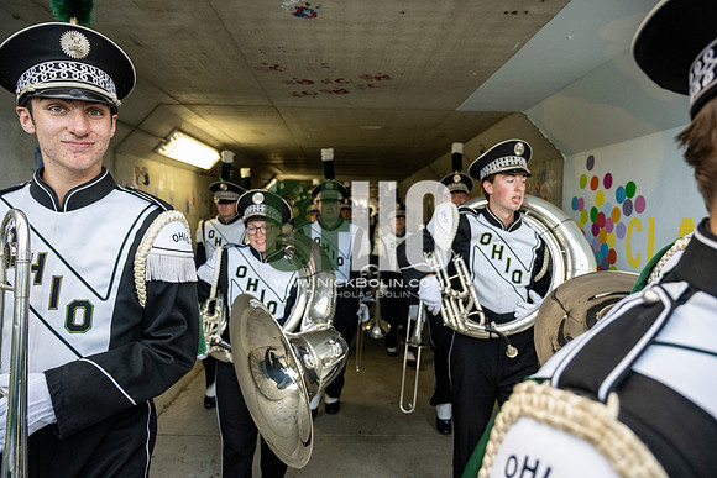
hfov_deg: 73.7
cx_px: 358
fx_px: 478
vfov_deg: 53.2
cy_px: 239
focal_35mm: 24
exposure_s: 1/800
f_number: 4
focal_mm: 24
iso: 1600
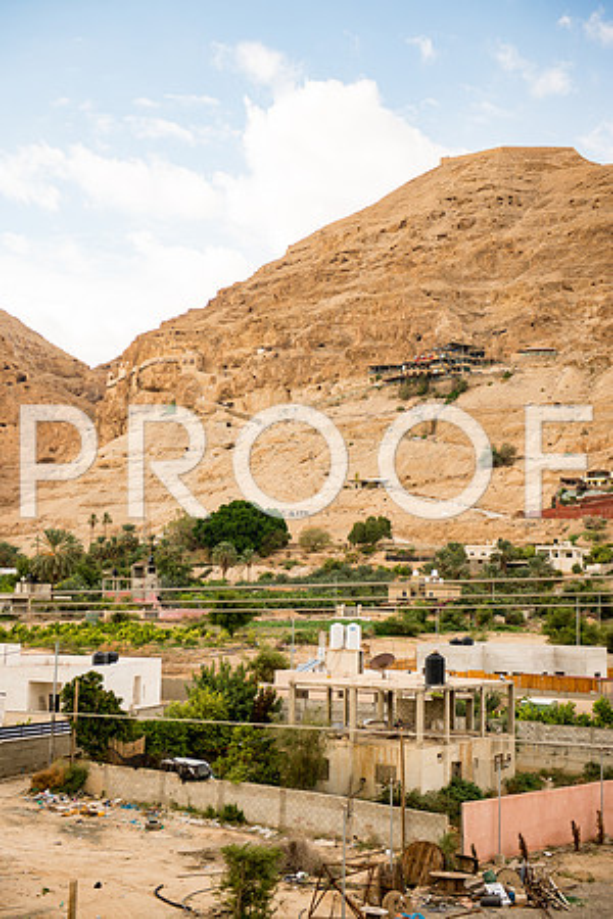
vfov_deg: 36.2
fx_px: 1405
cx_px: 306
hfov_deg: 24.6
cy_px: 460
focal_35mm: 55
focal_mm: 55
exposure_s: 1/1600
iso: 200
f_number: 2.8
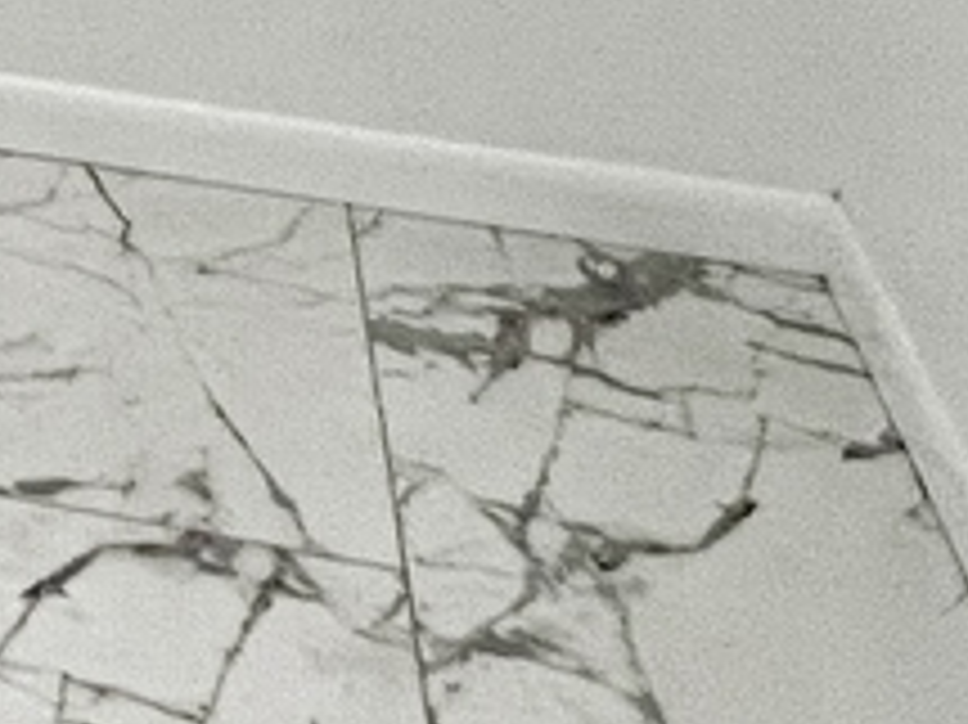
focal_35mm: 87
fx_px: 2432
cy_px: -841
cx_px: -621
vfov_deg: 13.7
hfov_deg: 18.8
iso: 125
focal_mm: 1.57
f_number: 1.8
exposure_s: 1/120
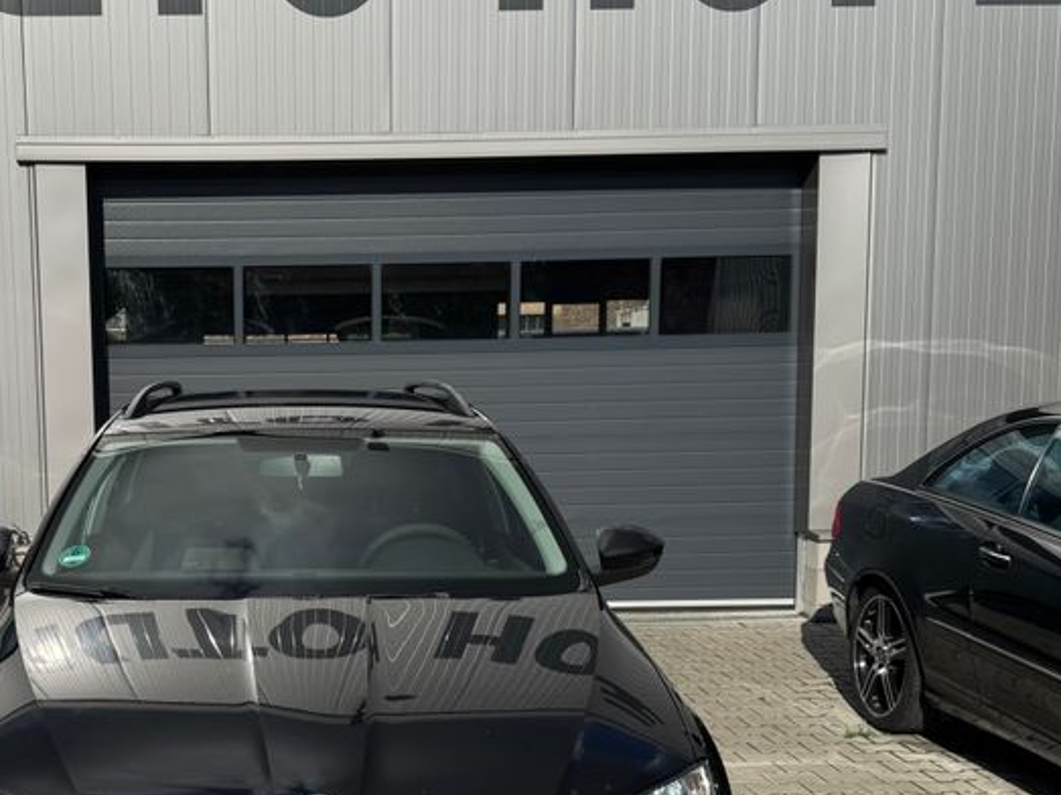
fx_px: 1440
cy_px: 546
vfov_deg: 30.6
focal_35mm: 47
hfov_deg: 39.4
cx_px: 276
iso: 80
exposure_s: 1/7937
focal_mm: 6.76
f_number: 1.78
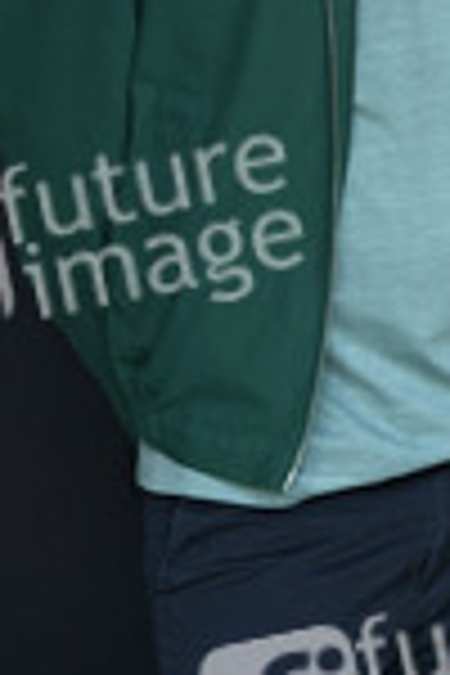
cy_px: 18
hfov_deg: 6.3
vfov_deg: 9.4
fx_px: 4087
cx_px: 562
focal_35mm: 218
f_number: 5
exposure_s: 1/250
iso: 800
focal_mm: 82
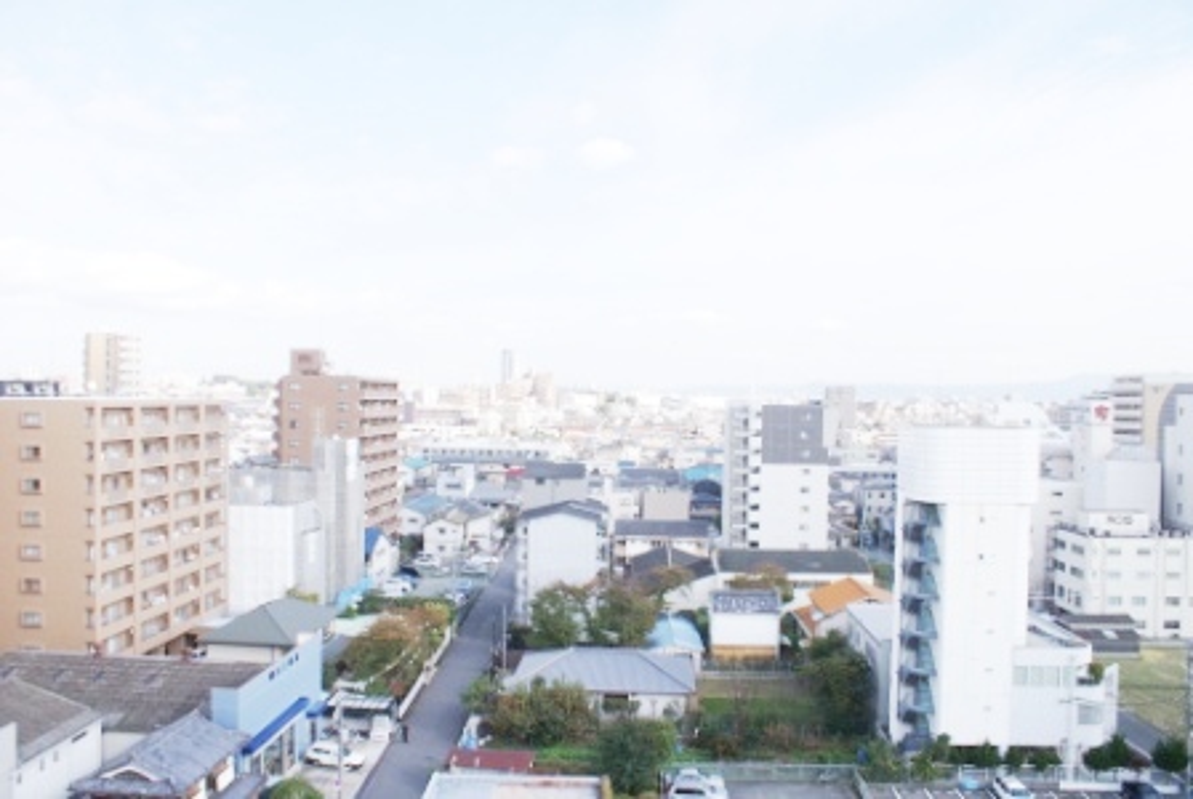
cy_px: 400
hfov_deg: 67.3
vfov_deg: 48.1
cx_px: 596
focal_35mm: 27
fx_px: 896
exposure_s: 1/250
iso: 100
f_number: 5
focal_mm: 18
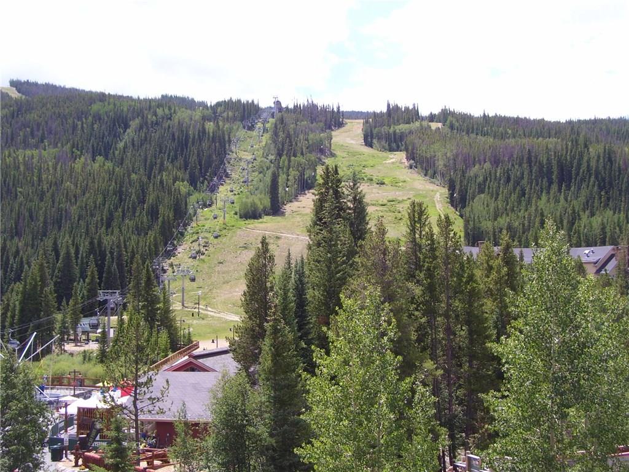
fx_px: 836
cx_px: 314
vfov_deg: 31.5
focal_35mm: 46
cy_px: 236
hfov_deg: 41.2
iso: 80
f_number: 3
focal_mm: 7.6
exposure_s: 1/750
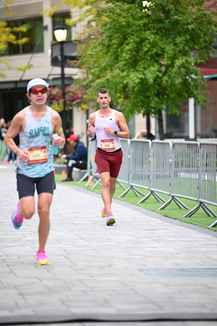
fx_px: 1581
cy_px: 163
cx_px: 108
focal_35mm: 175
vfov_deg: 11.7
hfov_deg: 7.9
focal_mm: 175
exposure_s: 1/1250
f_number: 2.8
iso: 1600
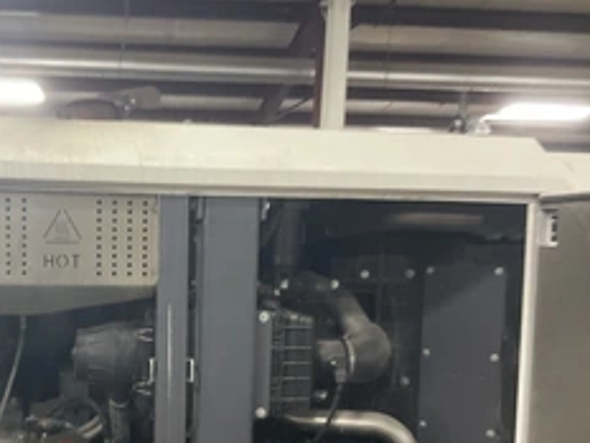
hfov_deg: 37.4
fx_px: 852
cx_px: 155
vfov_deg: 28.6
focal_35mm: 50
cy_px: 341
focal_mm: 3
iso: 200
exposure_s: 1/40
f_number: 1.8
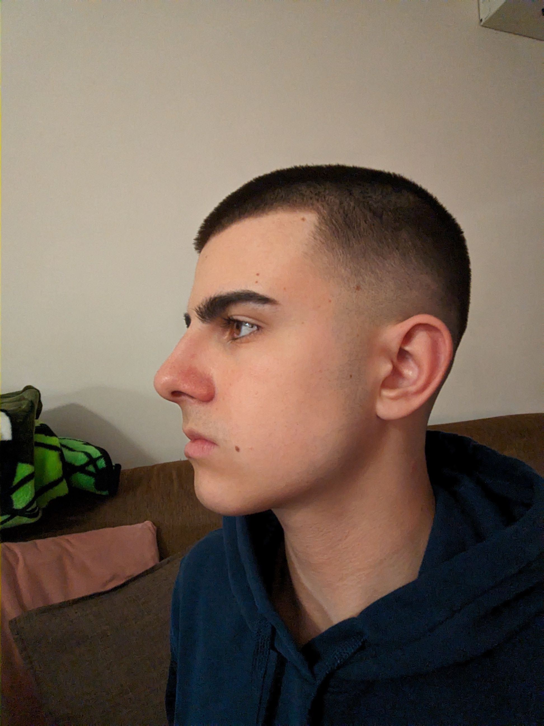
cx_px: 272
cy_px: 363
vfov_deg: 79.0
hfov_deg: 63.4
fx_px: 440
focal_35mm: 21
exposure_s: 1/20
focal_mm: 2.23
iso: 2469
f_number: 2.2
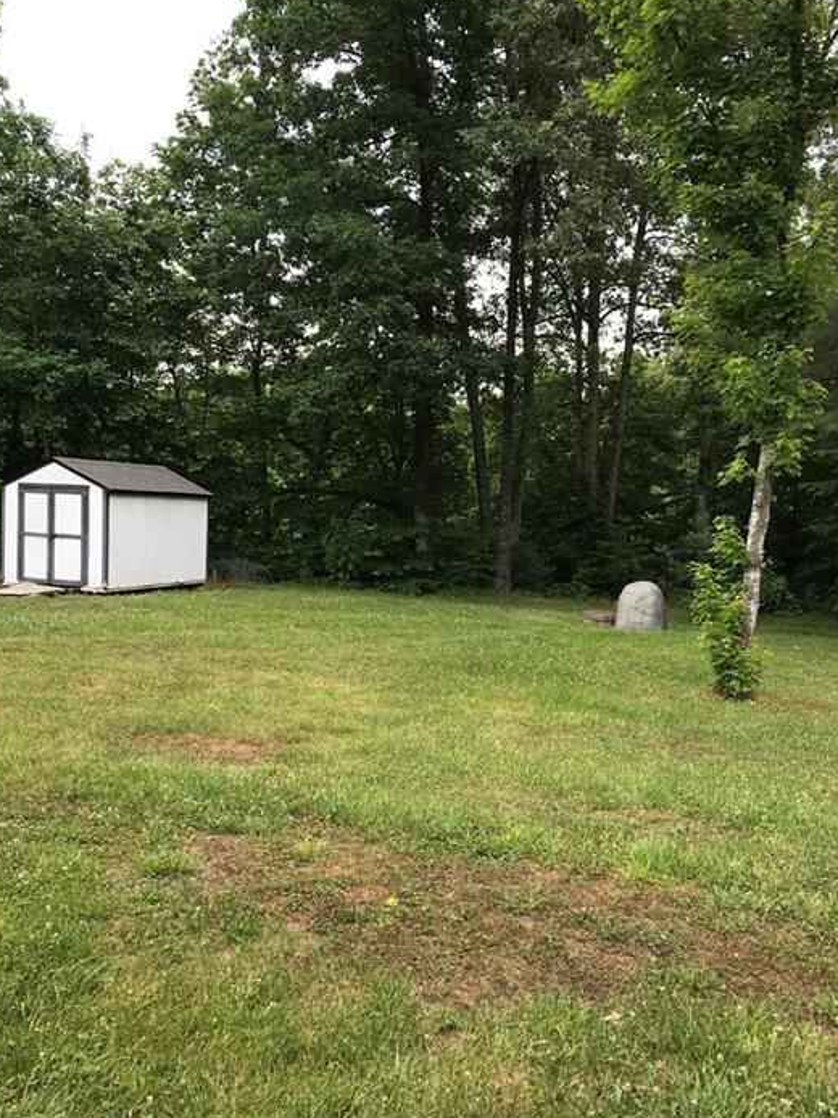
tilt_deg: -4.7
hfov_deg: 45.4
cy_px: 596
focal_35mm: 31
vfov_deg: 58.3
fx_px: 1001
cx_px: 416
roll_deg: -2.4
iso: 20
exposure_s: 1/372
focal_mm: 3.99
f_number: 1.8
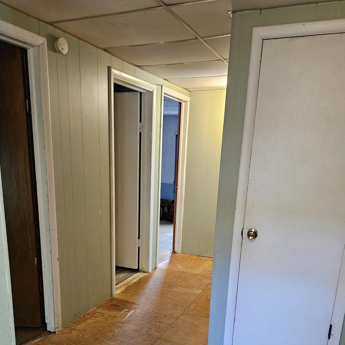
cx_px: 161
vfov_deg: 50.8
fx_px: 350
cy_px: 249
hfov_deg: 52.5
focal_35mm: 31
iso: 800
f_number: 1.8
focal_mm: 5.4
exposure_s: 1/120
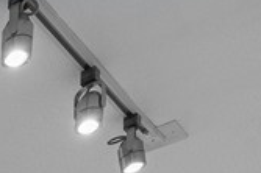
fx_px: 659
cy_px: 531
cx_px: -316
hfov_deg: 15.6
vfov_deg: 10.4
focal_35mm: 91
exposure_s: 1/60
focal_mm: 14
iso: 64
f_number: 8
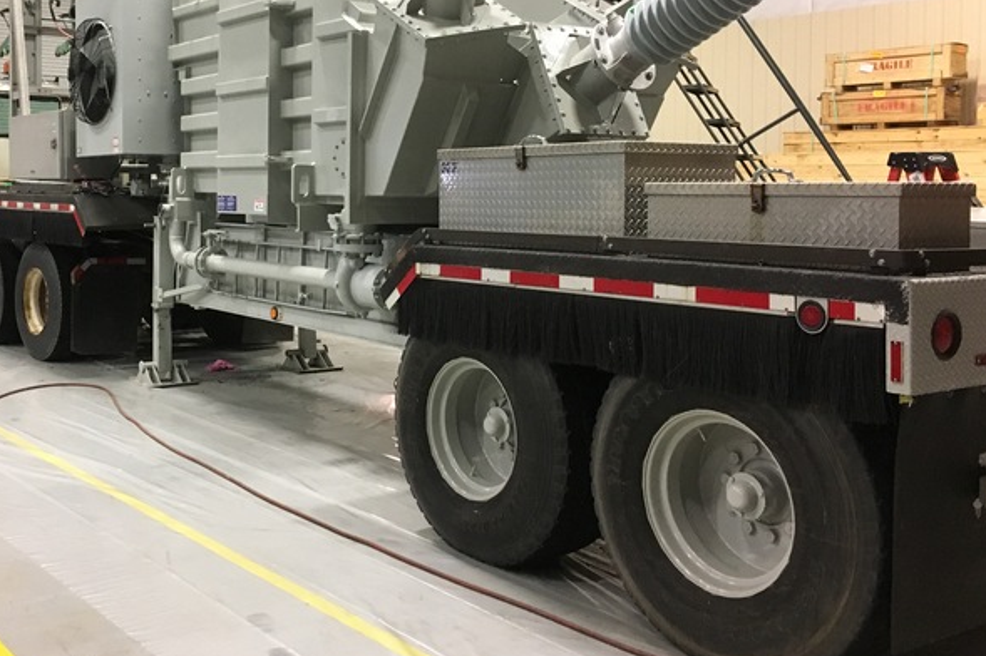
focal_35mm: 41
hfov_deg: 46.8
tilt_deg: +0.2
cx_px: 338
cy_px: 219
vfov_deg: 32.3
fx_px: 1122
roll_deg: -1.0
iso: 200
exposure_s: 1/30
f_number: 2.2
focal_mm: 4.15
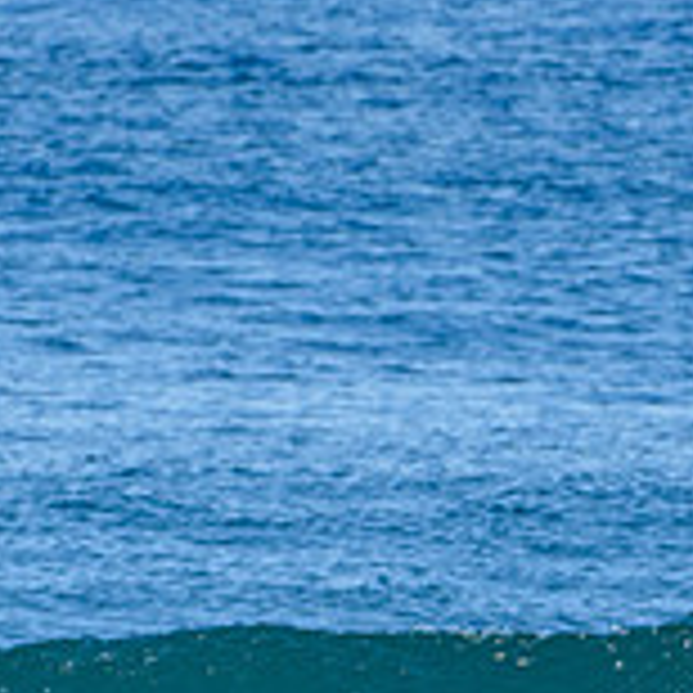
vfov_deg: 0.7
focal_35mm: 2405
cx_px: 346
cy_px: 862
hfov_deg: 0.7
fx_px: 54472
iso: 450
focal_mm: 500
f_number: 5.6
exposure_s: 1/2000
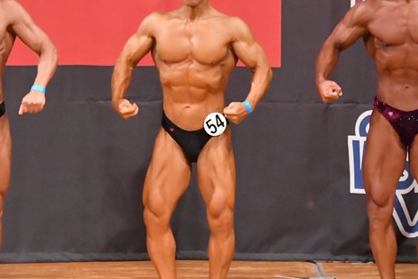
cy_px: 138
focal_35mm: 469
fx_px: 5445
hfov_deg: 4.4
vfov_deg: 2.9
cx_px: 277
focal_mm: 190
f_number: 5.6
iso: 12800
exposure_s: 1/400
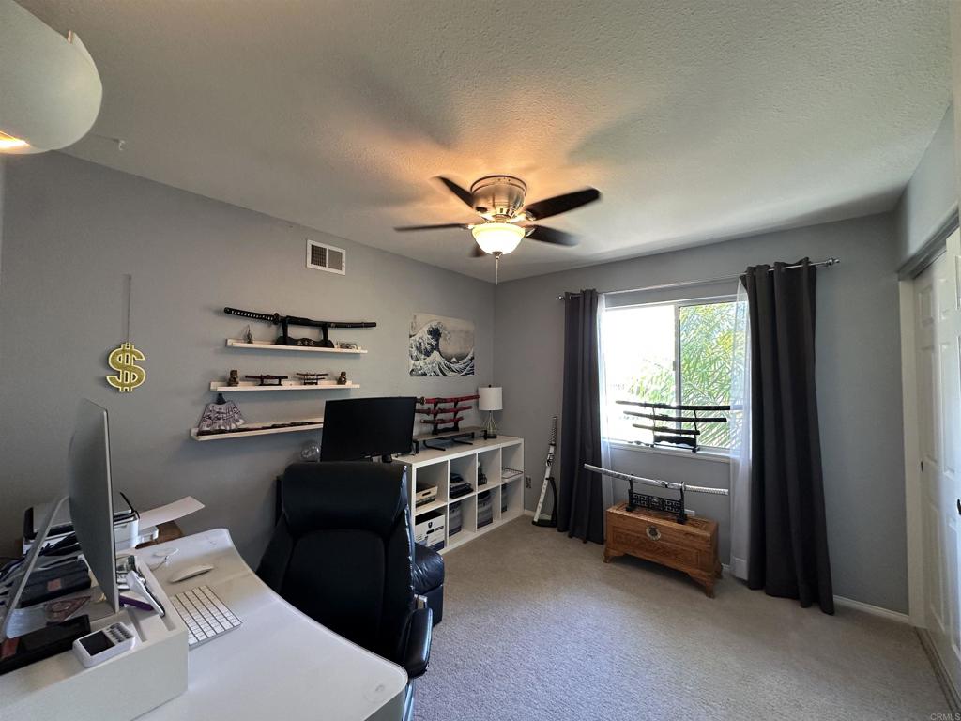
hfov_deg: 102.1
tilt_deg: +2.6
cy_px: 360
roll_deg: +0.0
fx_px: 389
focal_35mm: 14
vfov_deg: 85.7
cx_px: 480
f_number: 2.2
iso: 200
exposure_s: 1/60
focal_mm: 2.22
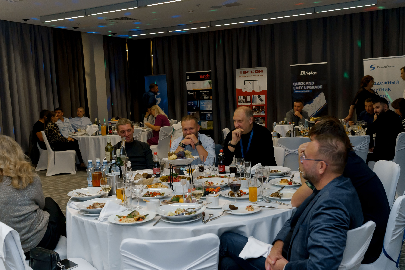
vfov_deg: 37.9
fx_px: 394
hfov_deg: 54.4
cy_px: 135
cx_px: 202
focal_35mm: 35
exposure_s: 1/125
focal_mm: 35
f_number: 5
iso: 3200
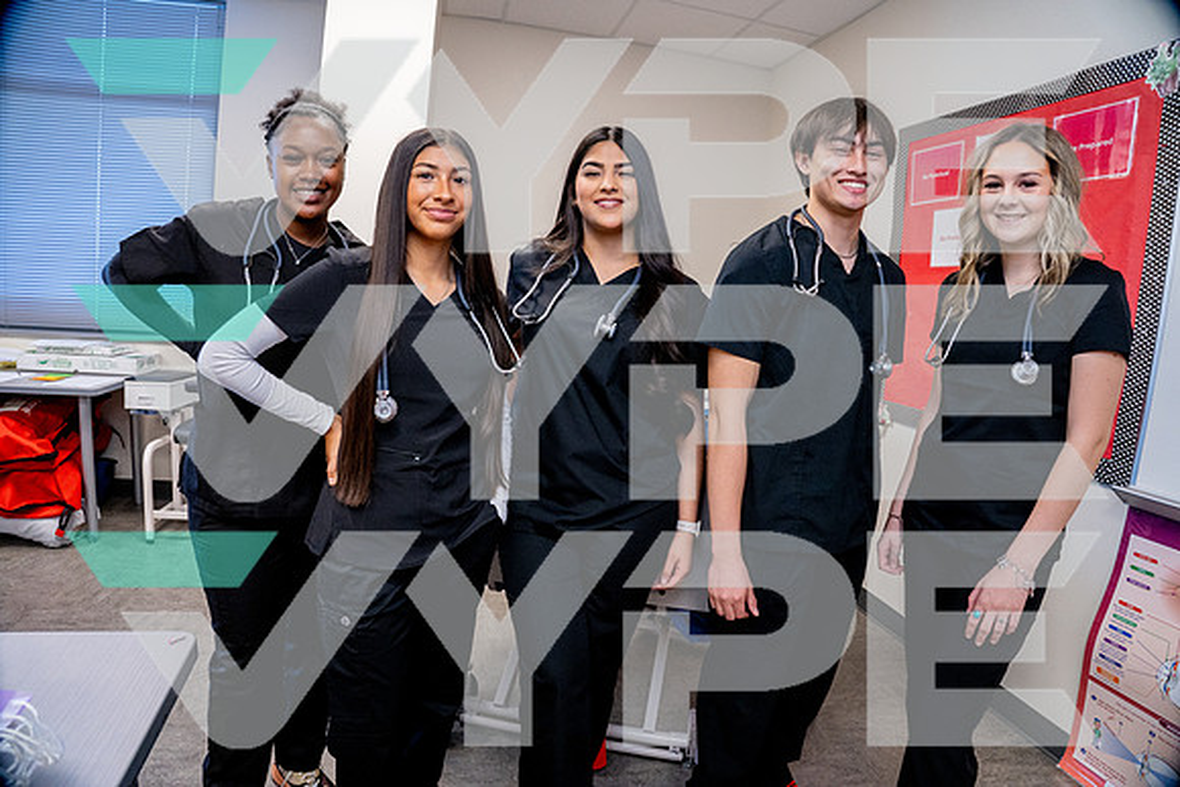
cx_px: 590
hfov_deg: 84.0
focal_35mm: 20
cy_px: 394
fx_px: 656
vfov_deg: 62.0
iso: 2000
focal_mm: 20
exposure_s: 1/125
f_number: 5.6
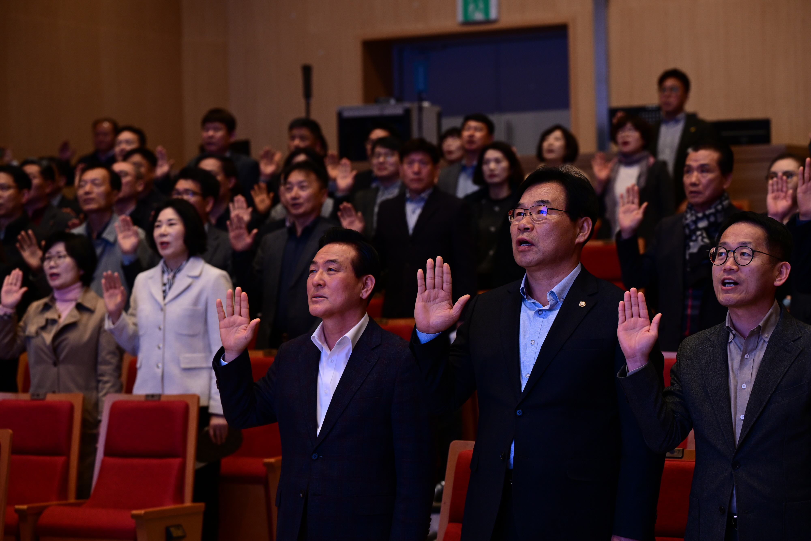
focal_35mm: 91
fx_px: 2050
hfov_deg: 22.4
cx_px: 406
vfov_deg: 15.0
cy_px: 270
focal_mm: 91
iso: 1250
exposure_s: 1/200
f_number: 4
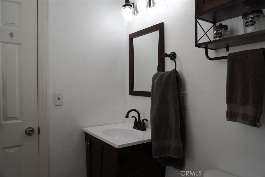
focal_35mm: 26
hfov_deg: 69.4
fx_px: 191
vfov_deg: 49.6
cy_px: 88
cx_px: 132
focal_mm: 26
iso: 200
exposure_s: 1/60
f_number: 4
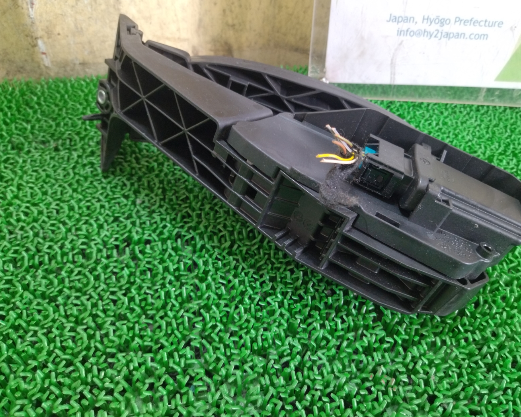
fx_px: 447
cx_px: 285
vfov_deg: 50.0
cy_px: 205
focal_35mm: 29
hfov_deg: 60.3
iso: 172
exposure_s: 1/100
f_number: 1.79
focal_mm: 4.74
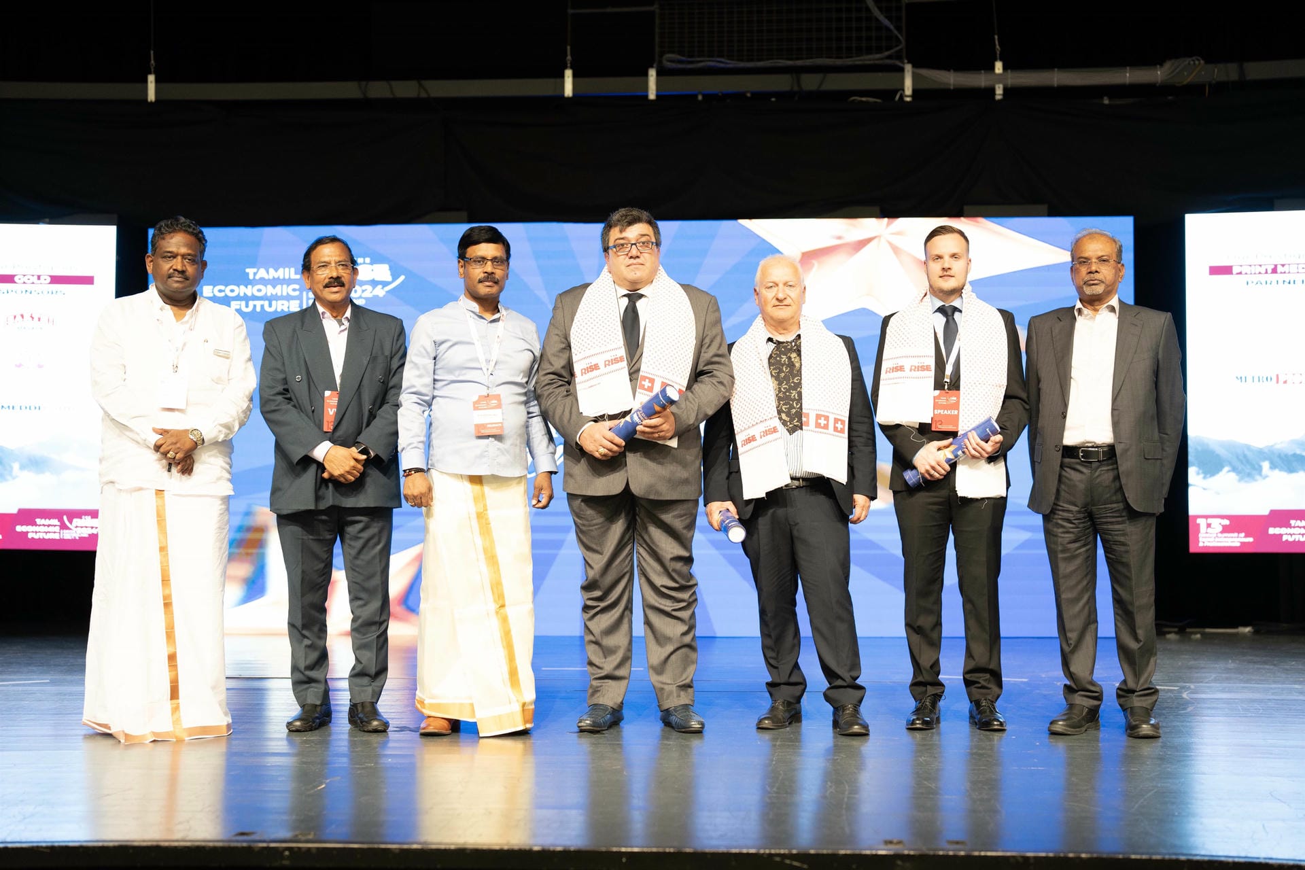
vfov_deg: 27.0
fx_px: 1812
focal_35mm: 50
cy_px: 435
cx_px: 652
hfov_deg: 39.6
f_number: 2
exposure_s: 1/200
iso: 1000
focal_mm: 50
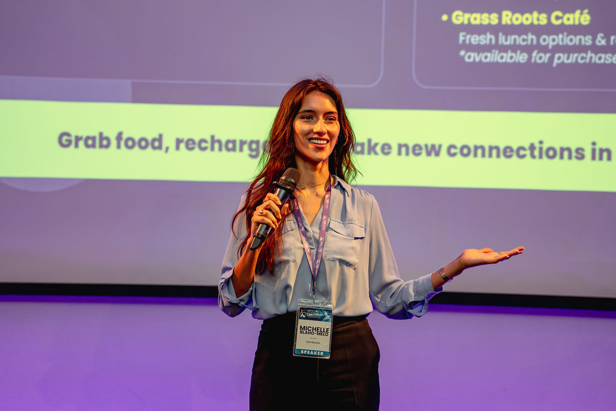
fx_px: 1631
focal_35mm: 95
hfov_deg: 21.4
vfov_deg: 14.4
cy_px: 188
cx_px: 308
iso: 640
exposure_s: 1/125
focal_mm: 83
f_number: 2.8
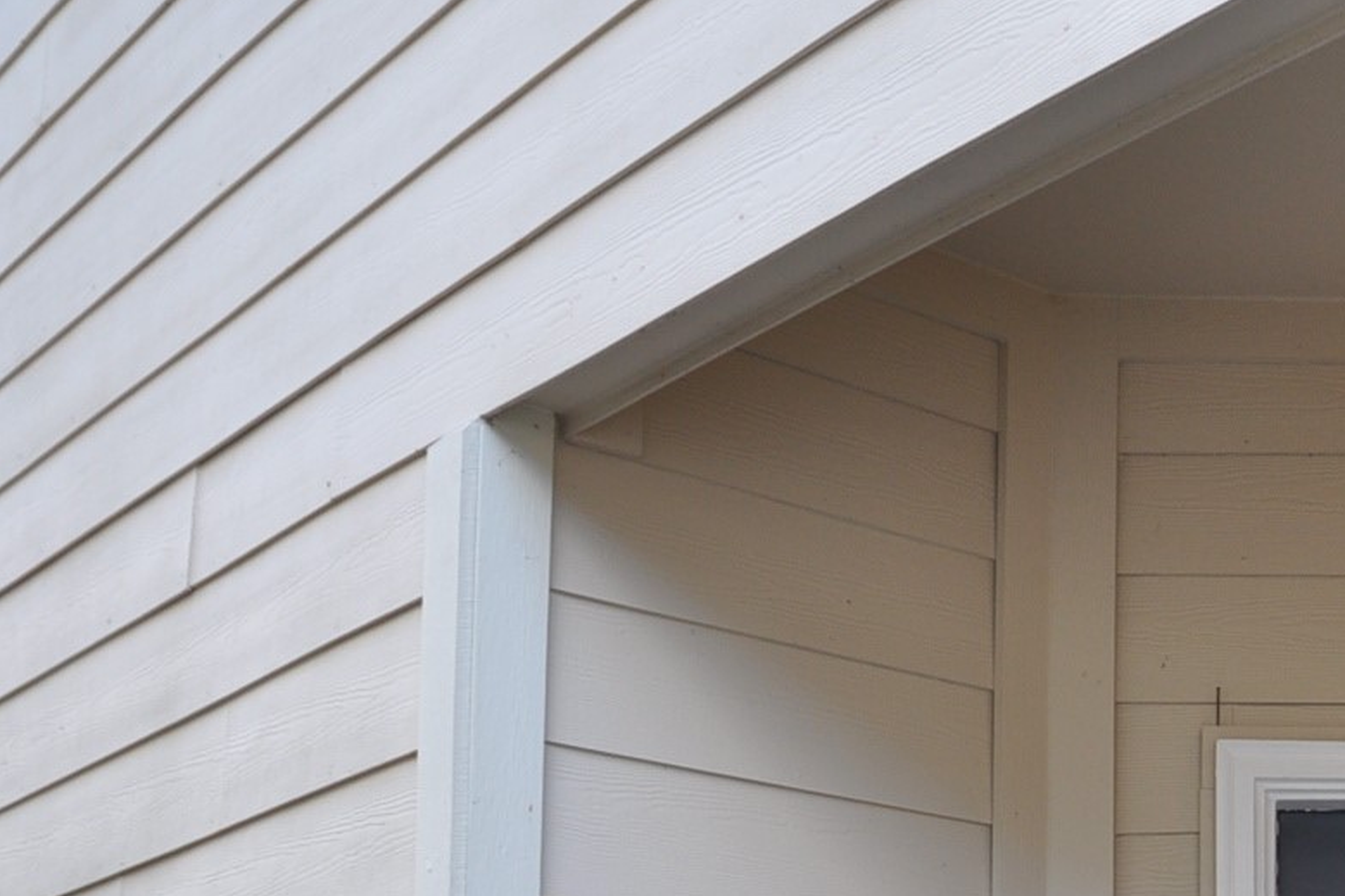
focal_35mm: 66
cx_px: 1683
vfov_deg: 18.8
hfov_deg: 26.5
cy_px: 1219
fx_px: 2465
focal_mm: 16
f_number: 5.6
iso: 320
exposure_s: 1/125
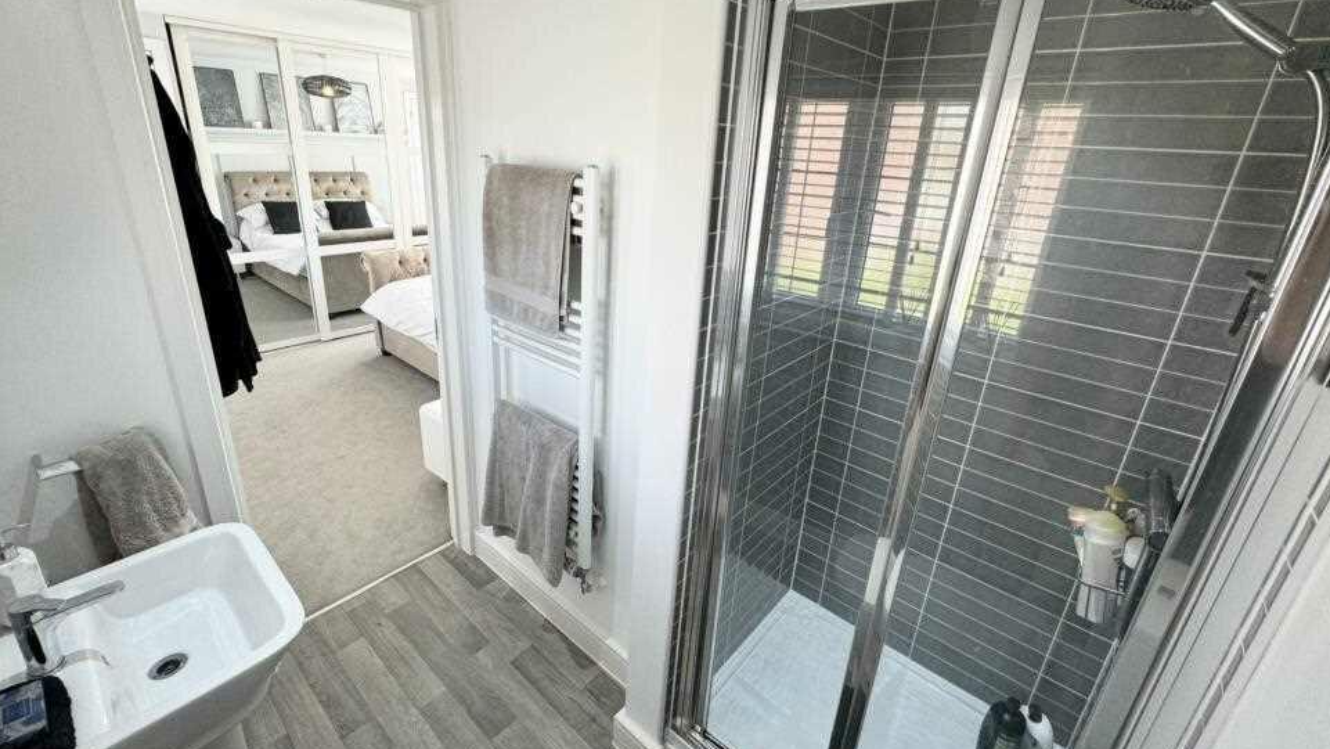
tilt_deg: -19.3
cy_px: 338
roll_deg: -1.9
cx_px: 642
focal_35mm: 16
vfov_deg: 67.0
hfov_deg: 99.3
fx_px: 564
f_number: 2.2
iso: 100
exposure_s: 1/100
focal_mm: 2.22
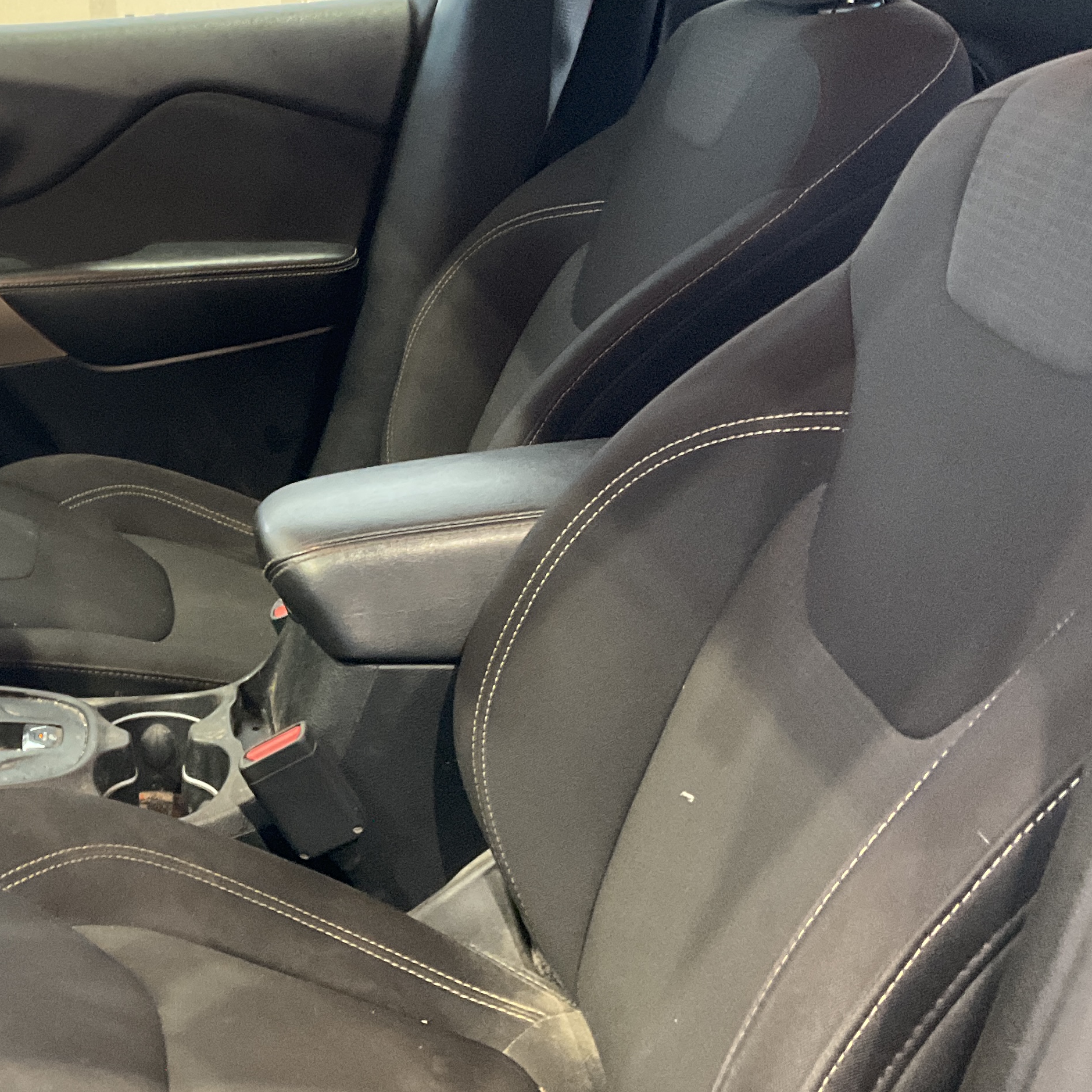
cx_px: 53
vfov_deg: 31.1
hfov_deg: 29.4
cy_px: 529
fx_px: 1963
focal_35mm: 55
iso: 250
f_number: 1.8
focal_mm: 3
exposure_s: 1/30
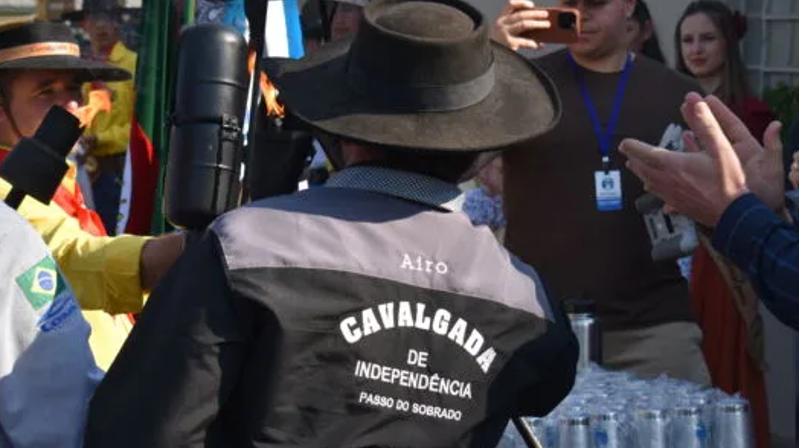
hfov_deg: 16.9
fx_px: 2684
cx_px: 310
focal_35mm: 127
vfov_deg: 9.5
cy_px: 226
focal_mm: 55
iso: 180
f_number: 8
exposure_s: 1/250
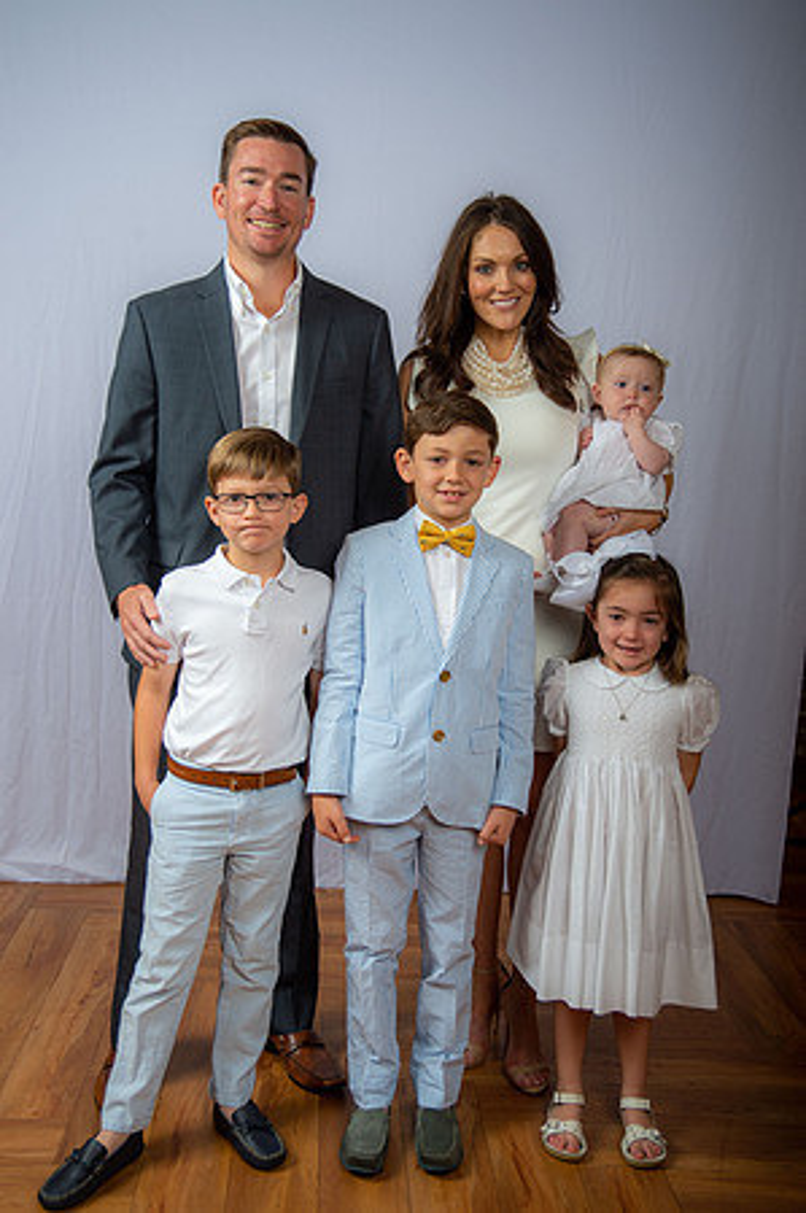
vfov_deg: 46.4
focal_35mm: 42
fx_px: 1414
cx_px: 403
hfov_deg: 31.8
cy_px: 606
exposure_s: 1/200
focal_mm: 42
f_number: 6.3
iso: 250
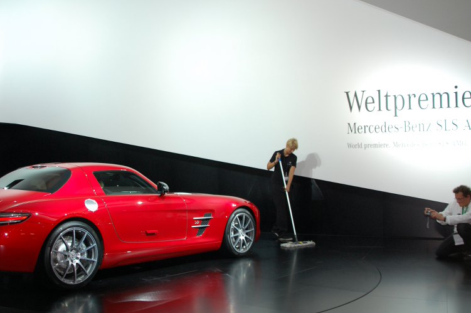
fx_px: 588
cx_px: 201
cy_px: 153
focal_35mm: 45
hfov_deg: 43.5
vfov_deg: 29.8
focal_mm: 22
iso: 400
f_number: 4
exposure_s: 1/100
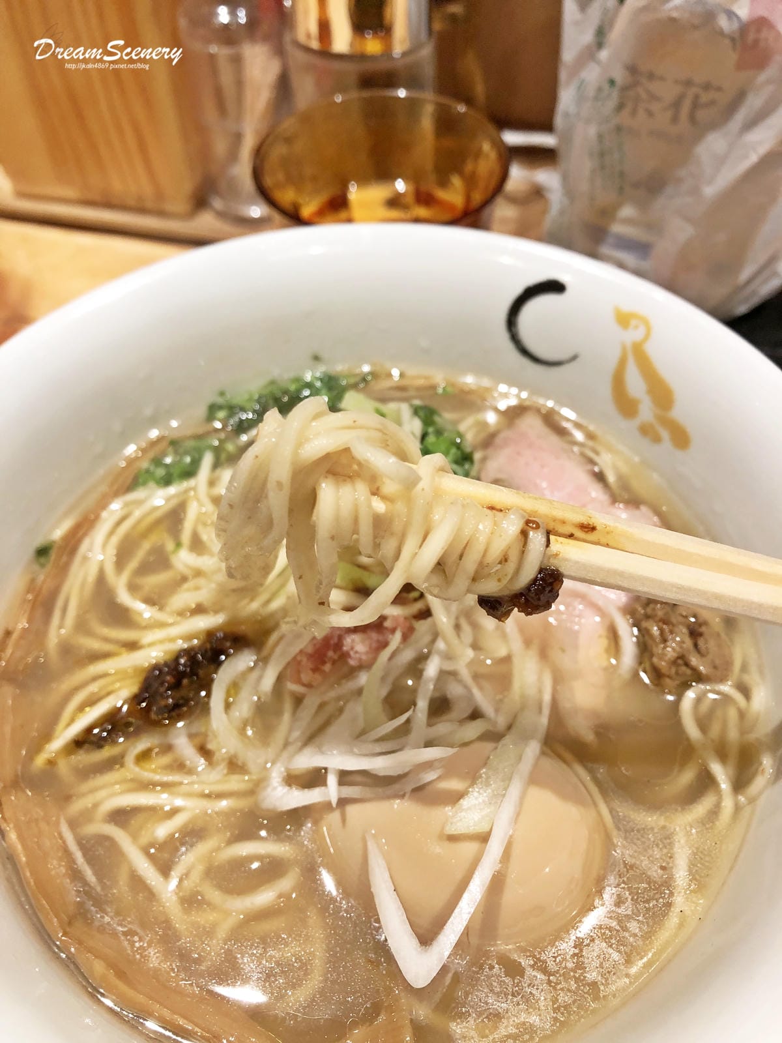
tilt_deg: -54.3
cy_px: 522
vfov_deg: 63.4
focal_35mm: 28
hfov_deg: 49.7
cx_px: 391
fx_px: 843
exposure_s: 1/33
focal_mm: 3.99
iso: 40
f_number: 1.8
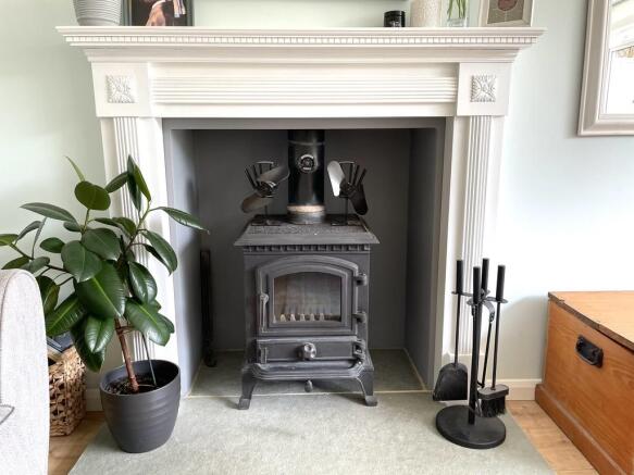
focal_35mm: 26
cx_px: 317
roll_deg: +0.5
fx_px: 476
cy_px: 238
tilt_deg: -11.5
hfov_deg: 67.3
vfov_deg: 53.0
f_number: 1.6
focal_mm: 4.2
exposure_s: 1/121
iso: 100
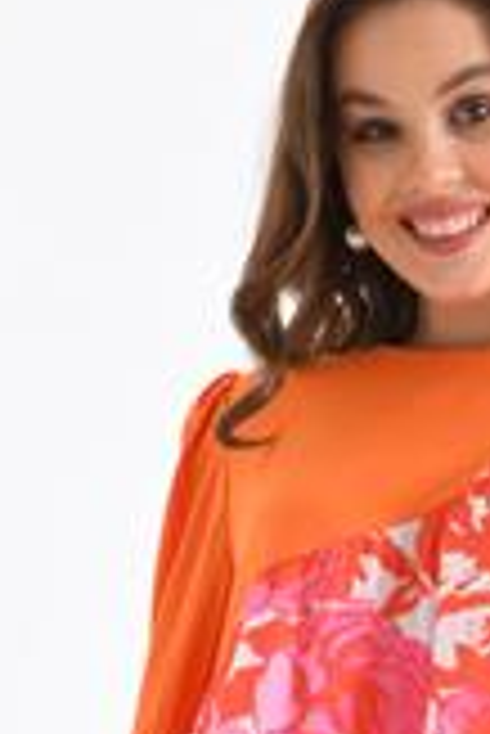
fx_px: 2811
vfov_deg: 14.6
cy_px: 770
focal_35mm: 138
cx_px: 548
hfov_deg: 9.8
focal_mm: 50
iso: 160
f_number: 6.3
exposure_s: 1/125
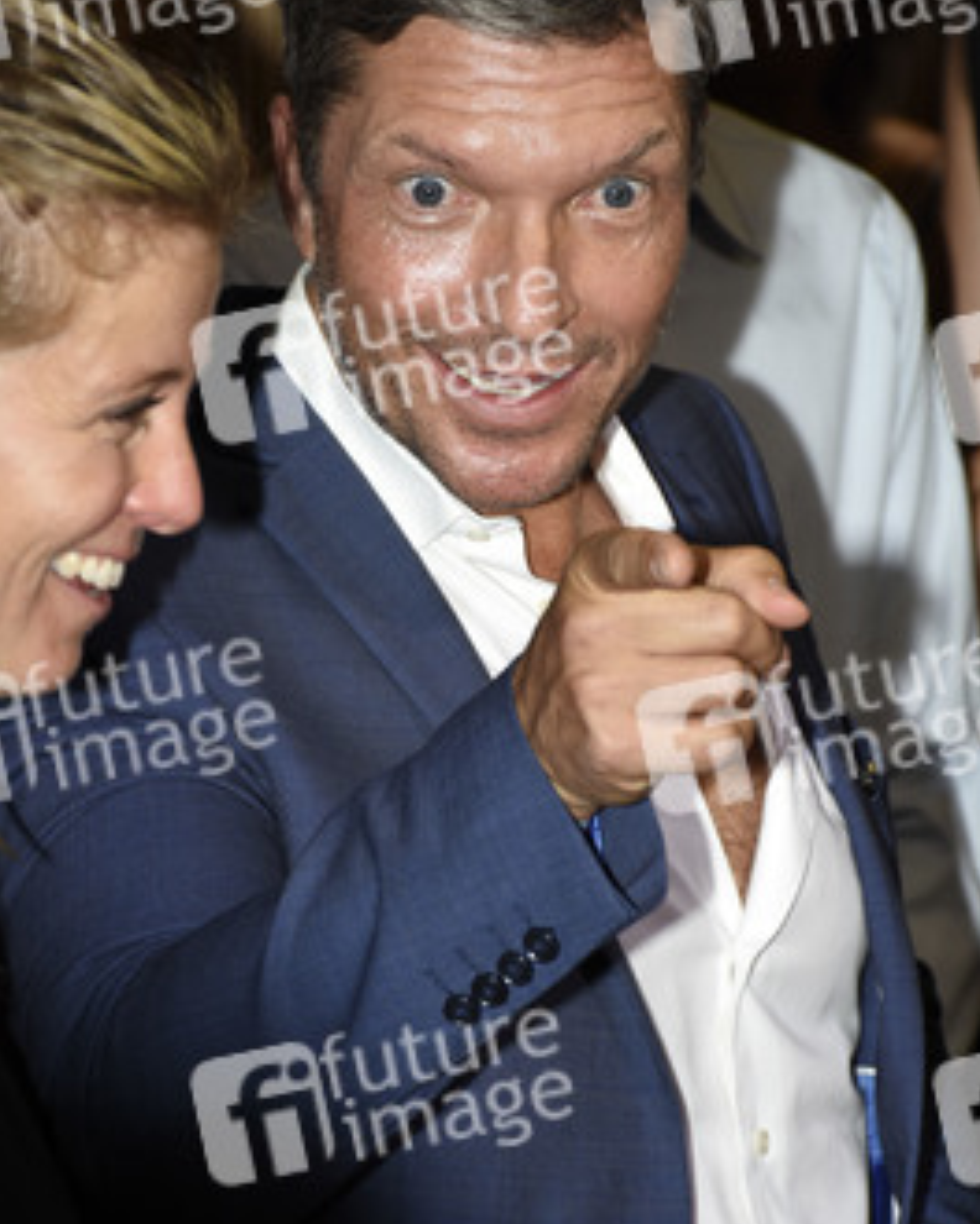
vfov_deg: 8.1
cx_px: 490
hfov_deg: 6.5
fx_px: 8665
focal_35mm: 239
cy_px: 542
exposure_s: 1/160
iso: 400
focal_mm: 140
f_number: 5.6
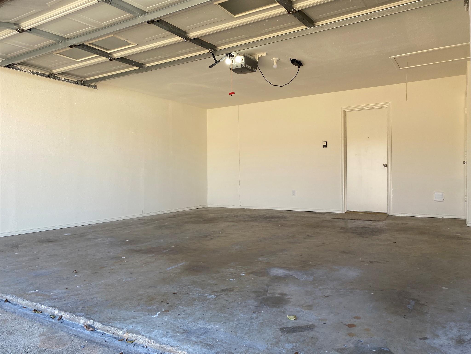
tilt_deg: +0.2
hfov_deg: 67.3
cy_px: 177
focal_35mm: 26
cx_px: 236
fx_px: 354
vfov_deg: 53.1
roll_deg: +1.6
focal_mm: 4.25
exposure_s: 1/223
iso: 32
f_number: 1.8
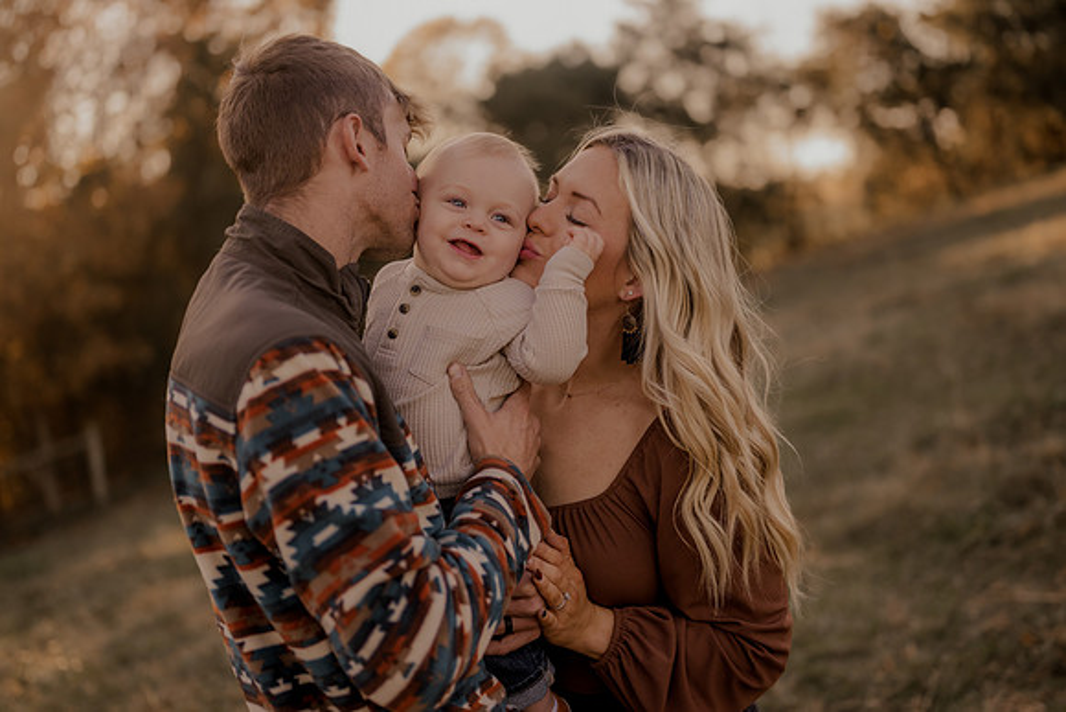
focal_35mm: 50
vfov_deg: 27.0
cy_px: 356
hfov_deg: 39.6
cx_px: 533
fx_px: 1481
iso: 250
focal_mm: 50
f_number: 1.8
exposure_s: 1/1600
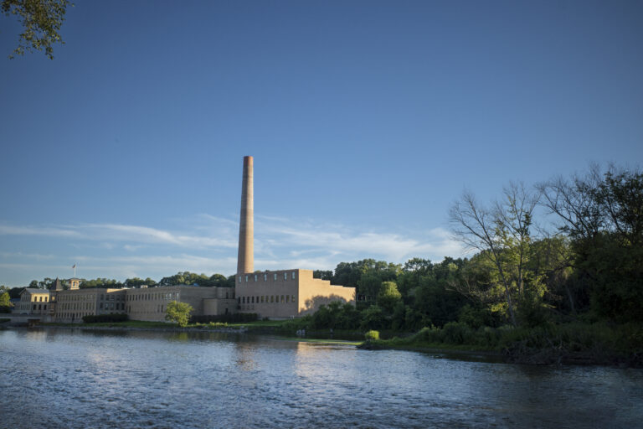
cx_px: 322
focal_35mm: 28
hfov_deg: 65.5
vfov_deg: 46.4
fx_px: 500
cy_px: 214
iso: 200
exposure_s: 1/250
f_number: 8
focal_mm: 18.3
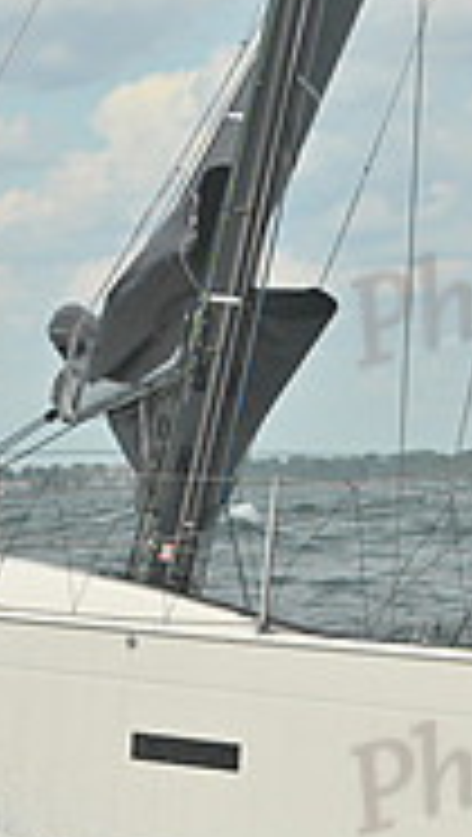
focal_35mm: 320
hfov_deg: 3.8
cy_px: 547
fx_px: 7101
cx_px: 121
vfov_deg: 6.7
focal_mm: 98
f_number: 10
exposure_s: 1/1250
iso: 320
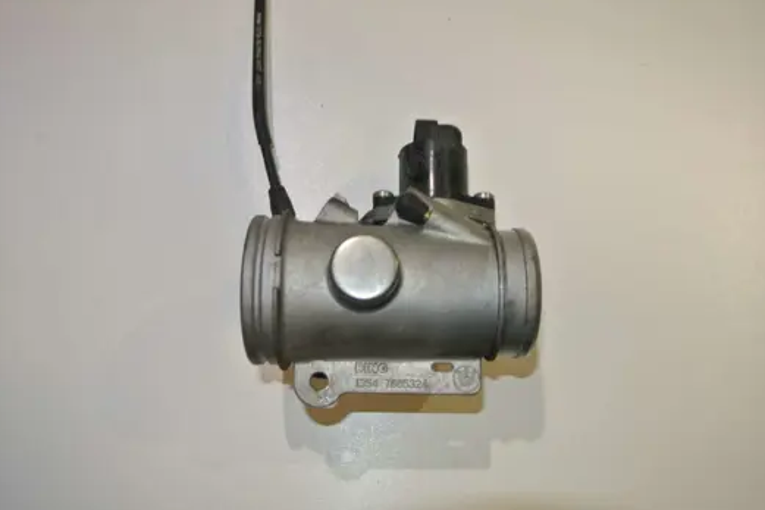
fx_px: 659
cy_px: 250
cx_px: 371
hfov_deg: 60.3
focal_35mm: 31
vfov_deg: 42.3
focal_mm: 11.4
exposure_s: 1/60
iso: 200
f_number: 3.5
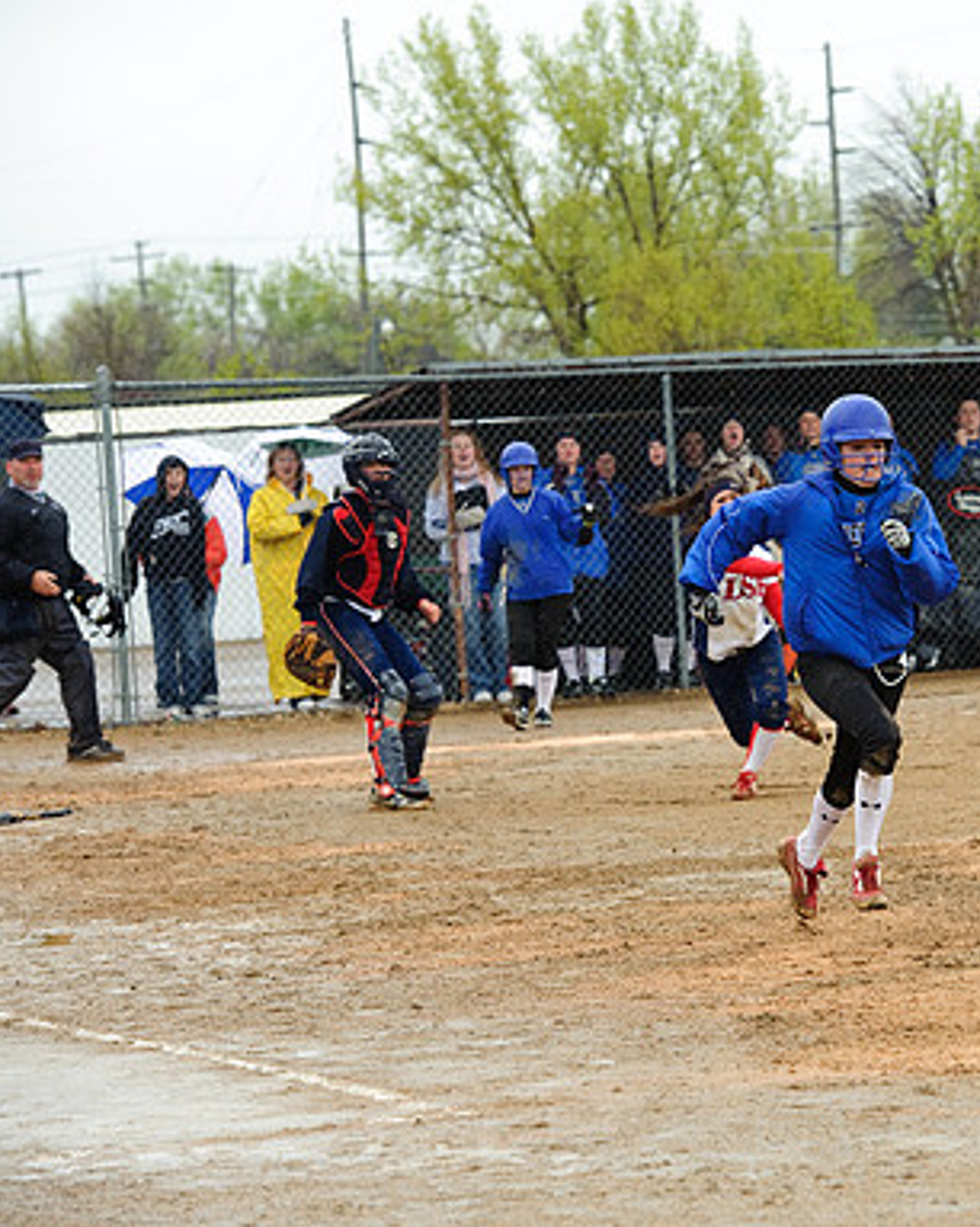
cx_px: 878
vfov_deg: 10.1
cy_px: 615
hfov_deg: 8.0
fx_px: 6967
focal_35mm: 192
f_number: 5.6
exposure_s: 1/750
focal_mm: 135
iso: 400
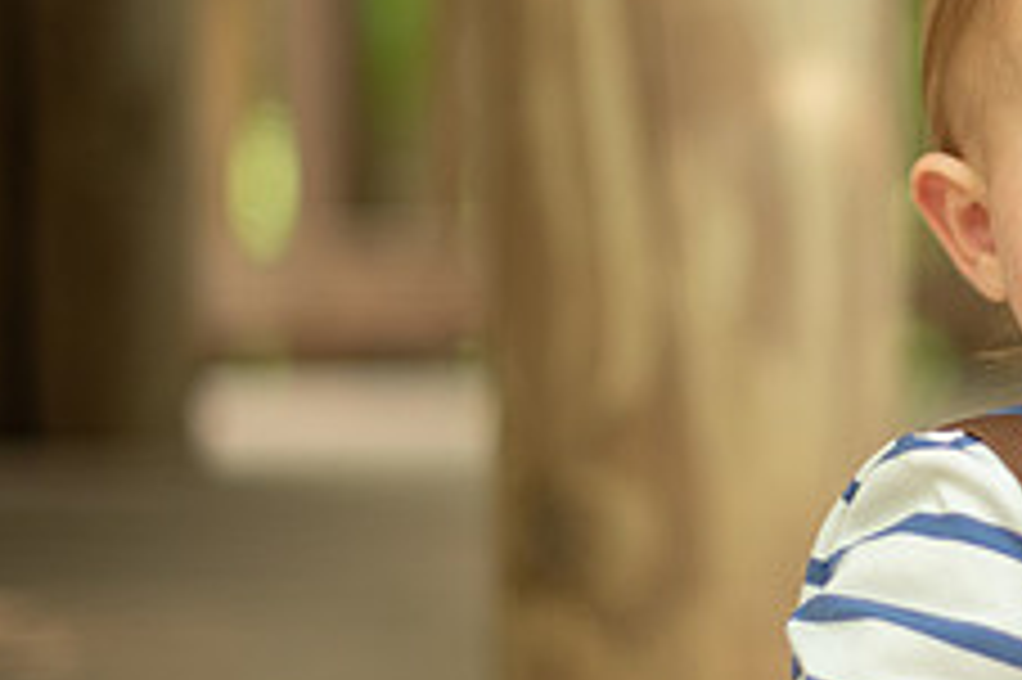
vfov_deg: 10.4
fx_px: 3745
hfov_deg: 15.0
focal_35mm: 132
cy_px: 294
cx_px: 1244
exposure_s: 1/500
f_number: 1.4
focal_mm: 50
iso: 640
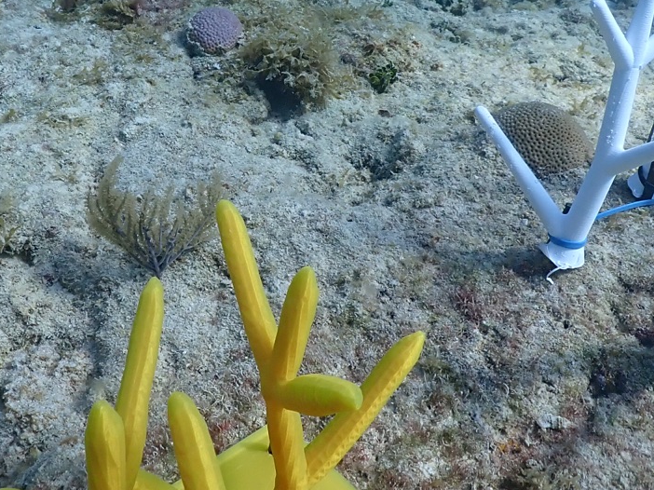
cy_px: 65
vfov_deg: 25.0
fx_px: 1077
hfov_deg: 33.5
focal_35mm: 57
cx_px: 220
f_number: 2.8
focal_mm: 4.5
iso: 100
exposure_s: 1/800
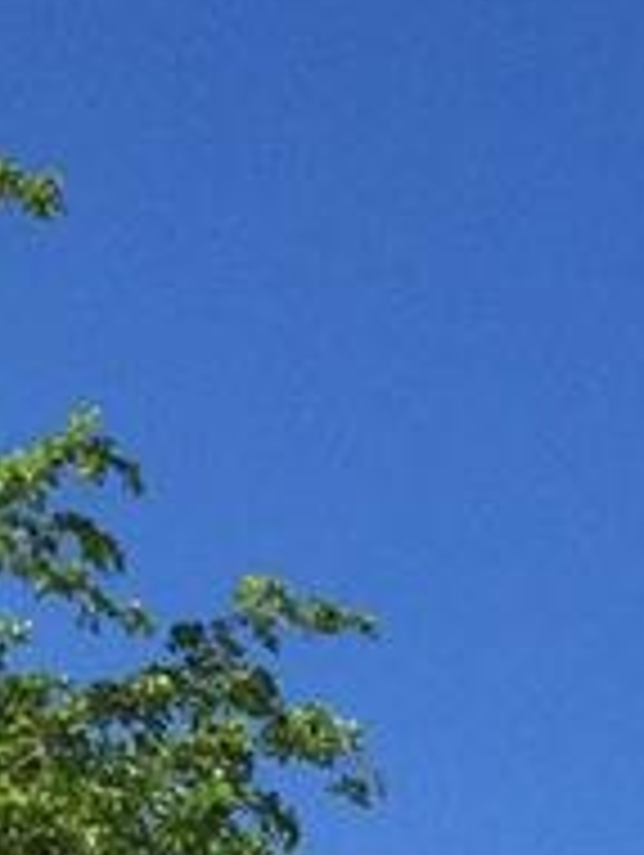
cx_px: 1229
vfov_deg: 9.2
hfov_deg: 7.8
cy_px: 2340
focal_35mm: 183
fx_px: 4529
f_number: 2.2
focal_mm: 4.15
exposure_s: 1/4950
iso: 32
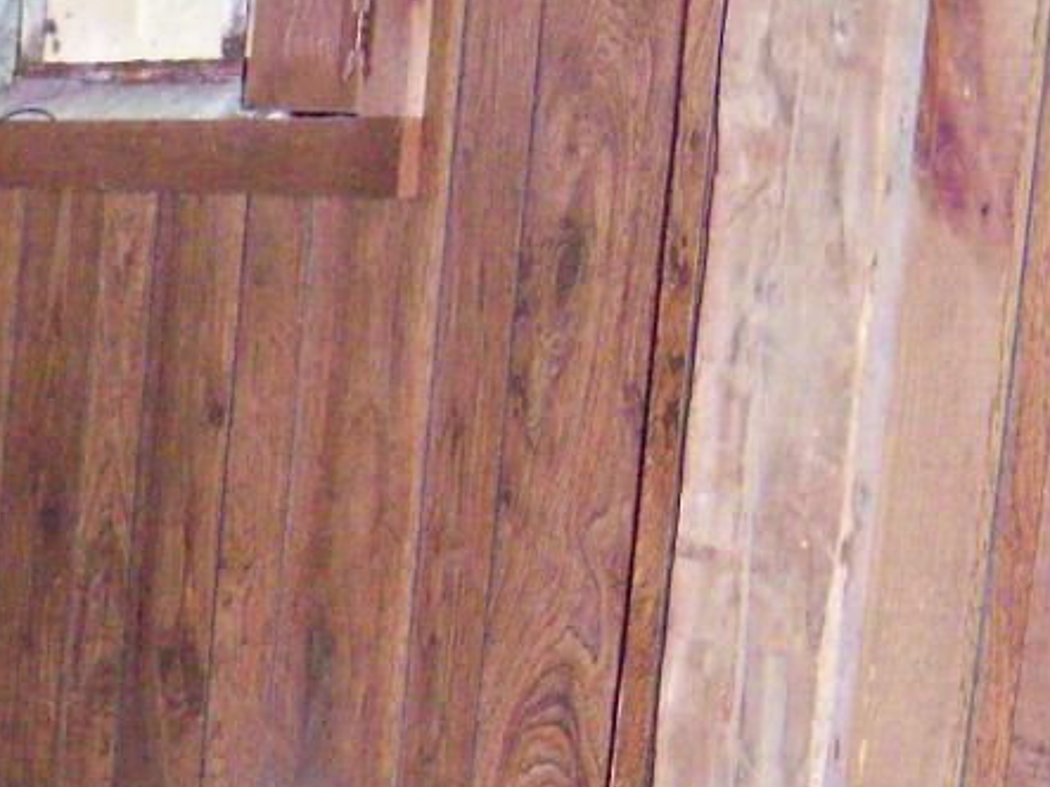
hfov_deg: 15.4
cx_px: -578
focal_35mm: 117
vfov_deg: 12.3
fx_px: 3548
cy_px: 958
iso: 800
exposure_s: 1/60
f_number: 2.8
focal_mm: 7.5
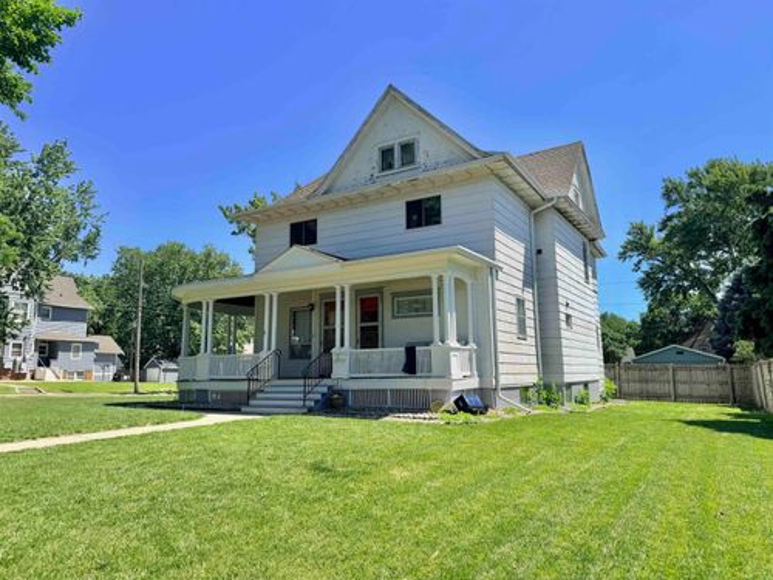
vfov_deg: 56.8
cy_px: 290
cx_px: 386
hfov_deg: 71.6
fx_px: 536
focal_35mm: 24
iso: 80
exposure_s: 1/3953
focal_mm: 6.76
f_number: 1.78
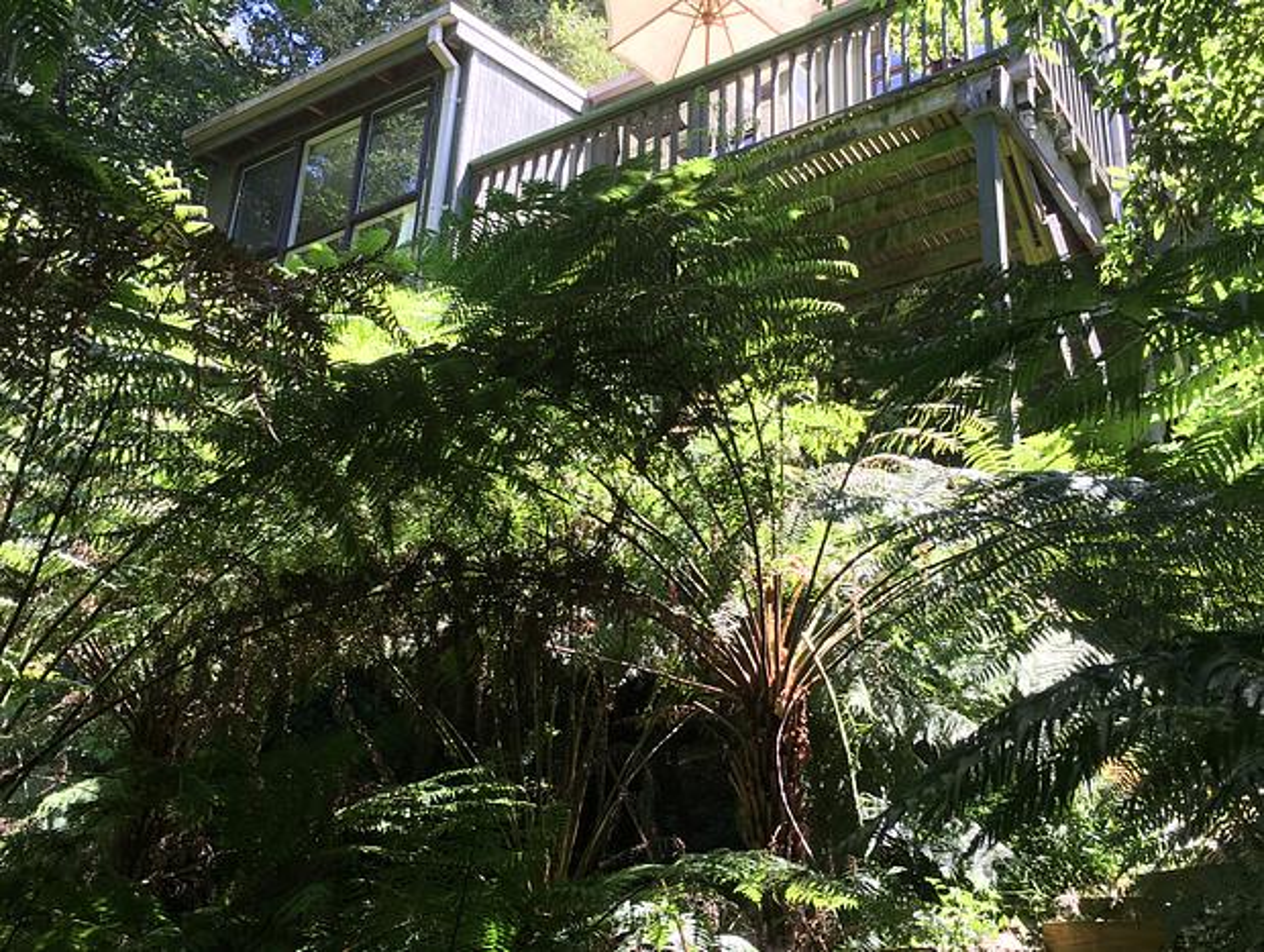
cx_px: 632
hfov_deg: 61.6
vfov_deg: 48.3
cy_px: 476
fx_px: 1061
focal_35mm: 29
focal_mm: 4.15
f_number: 2.2
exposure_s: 1/100
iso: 25
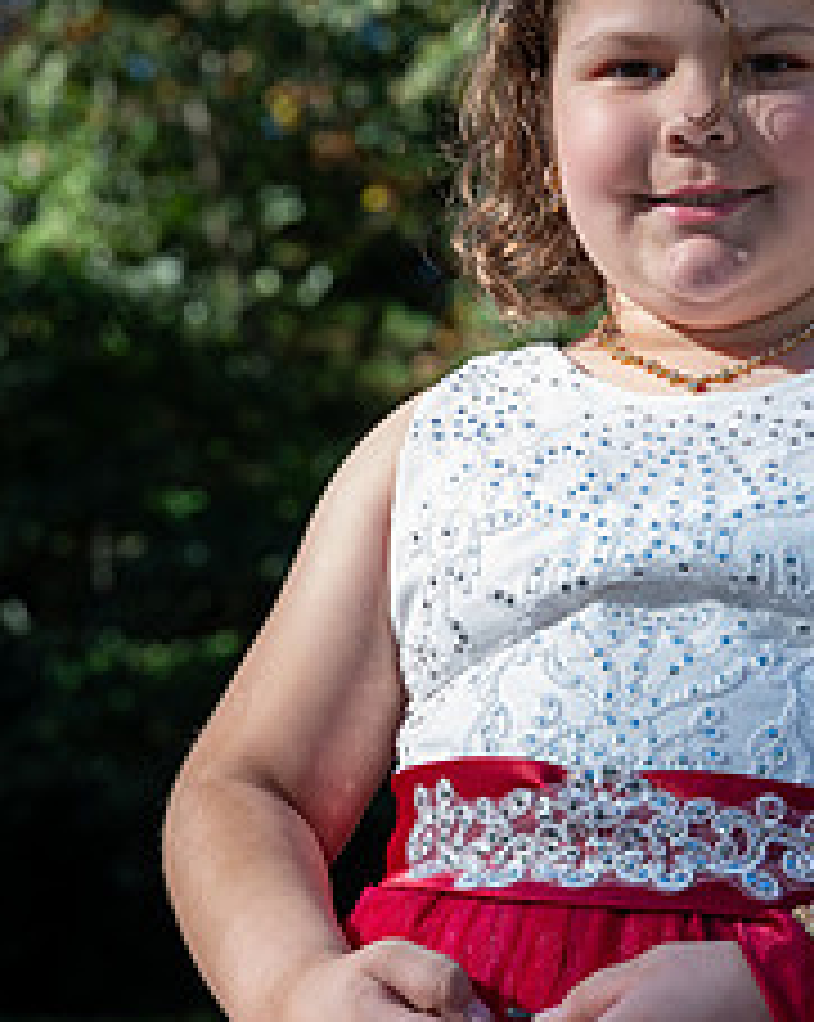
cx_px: 632
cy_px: 324
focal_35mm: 93
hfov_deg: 16.4
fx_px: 2806
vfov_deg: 20.5
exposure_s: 1/200
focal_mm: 50
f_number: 4.5
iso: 100
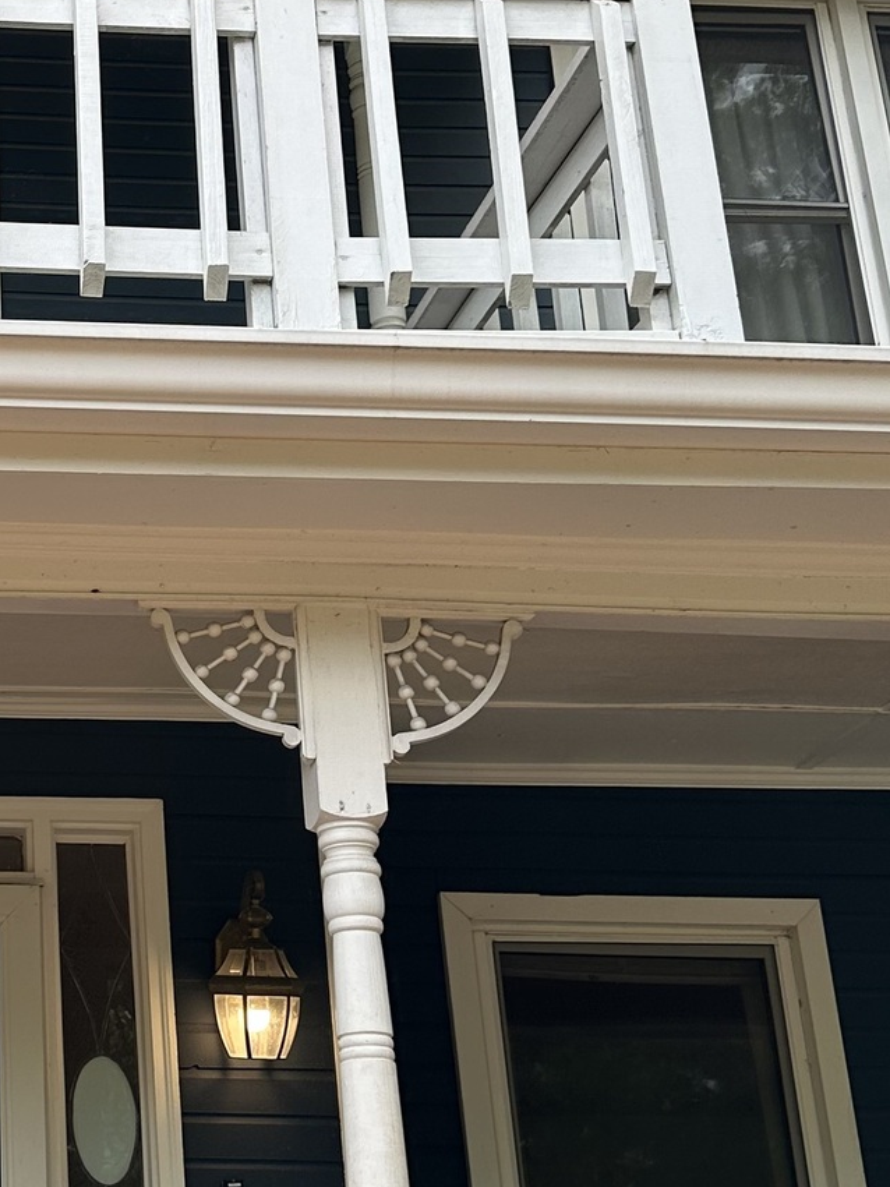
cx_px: -70
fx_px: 2229
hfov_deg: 21.5
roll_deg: -0.9
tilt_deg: +22.3
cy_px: 565
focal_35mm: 65
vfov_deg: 29.8
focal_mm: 6.86
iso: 80
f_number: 1.78
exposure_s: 1/935
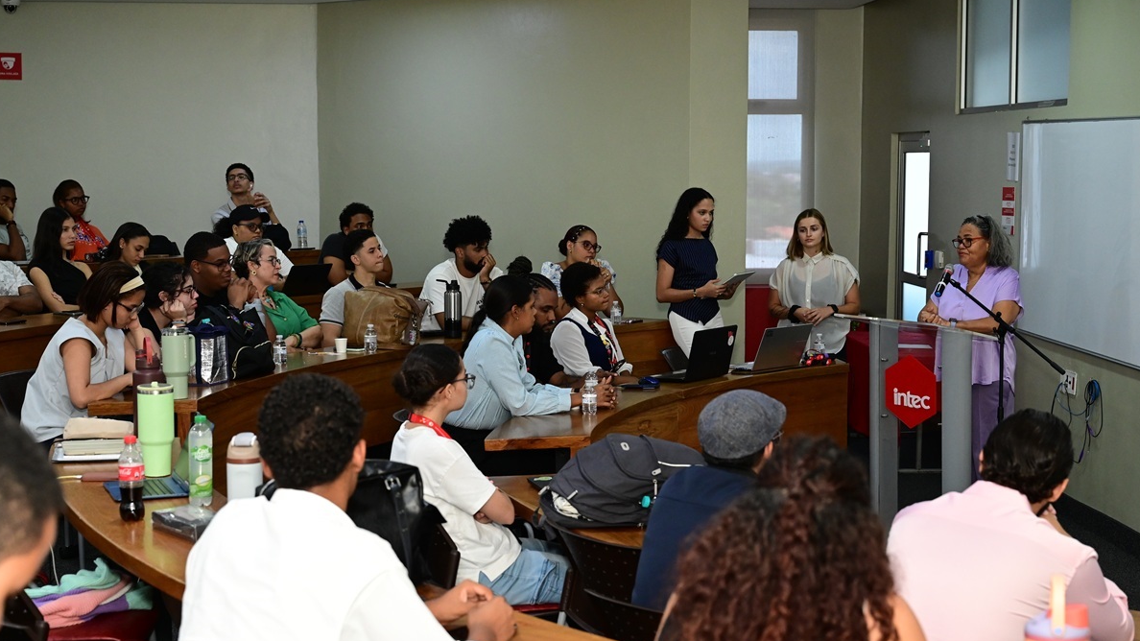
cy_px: 345
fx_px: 1662
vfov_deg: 21.8
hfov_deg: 37.9
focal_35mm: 55
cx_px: 571
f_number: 5
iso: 3200
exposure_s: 1/200
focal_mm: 52
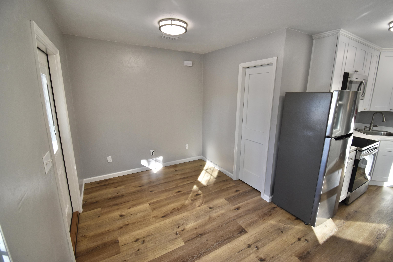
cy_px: 131
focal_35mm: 15
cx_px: 196
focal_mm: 10
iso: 400
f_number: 5
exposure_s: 1/100
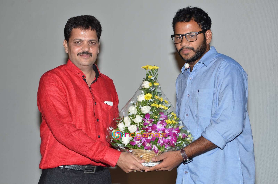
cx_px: 139
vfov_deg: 18.8
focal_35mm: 72
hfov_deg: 28.1
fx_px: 555
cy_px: 92
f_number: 7.1
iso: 320
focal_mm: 48
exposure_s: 1/125
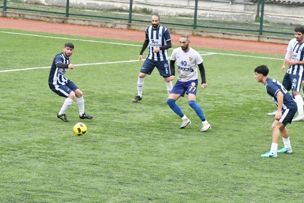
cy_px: 89
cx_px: 166
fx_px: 2356
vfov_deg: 4.9
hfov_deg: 7.4
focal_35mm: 279
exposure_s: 1/5000
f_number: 9
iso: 12800
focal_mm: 165
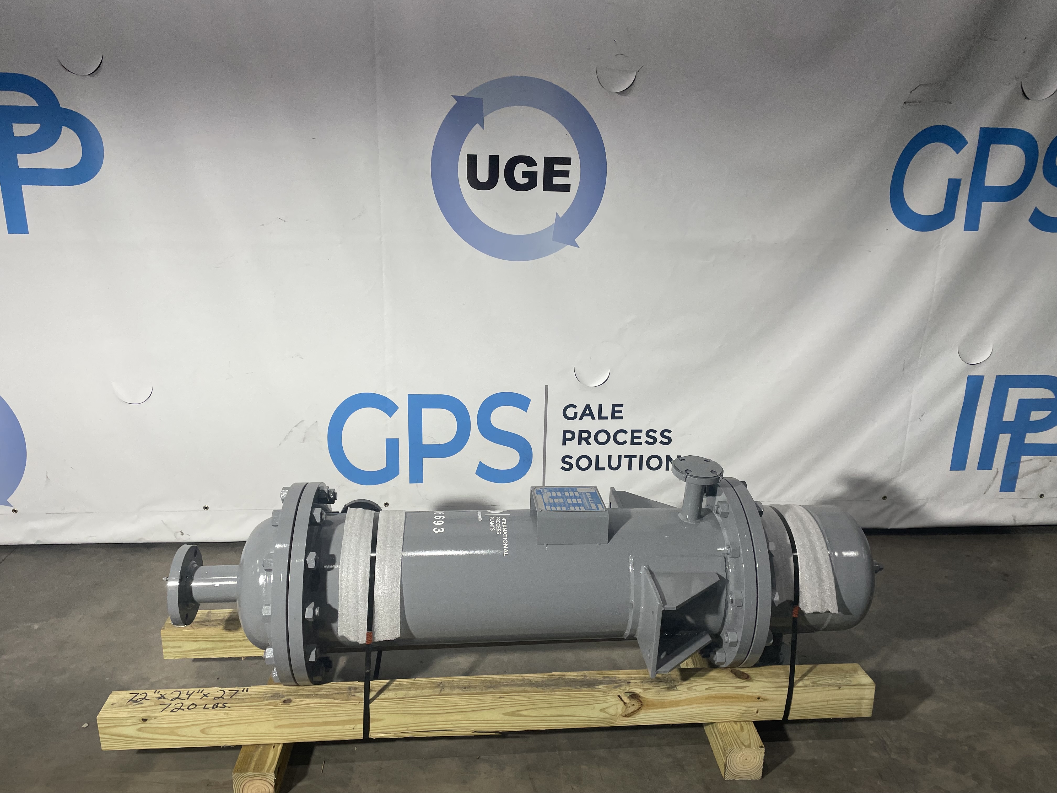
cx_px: 528
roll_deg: -1.6
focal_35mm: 26
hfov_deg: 67.3
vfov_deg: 53.1
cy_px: 396
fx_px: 794
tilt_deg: -16.7
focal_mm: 4.2
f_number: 1.6
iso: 40
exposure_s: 1/120
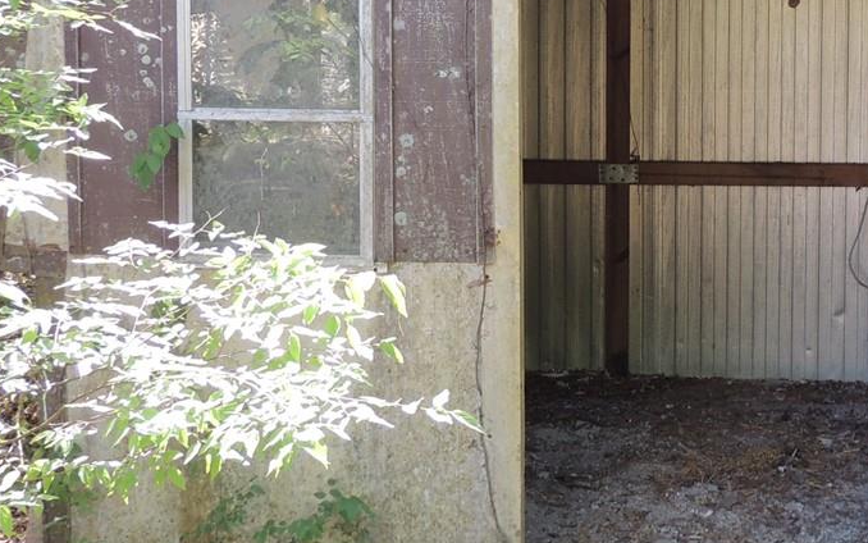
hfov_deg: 33.0
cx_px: 702
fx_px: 1420
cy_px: 113
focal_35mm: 60
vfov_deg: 21.4
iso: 100
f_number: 3
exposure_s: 1/30
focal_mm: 4.3
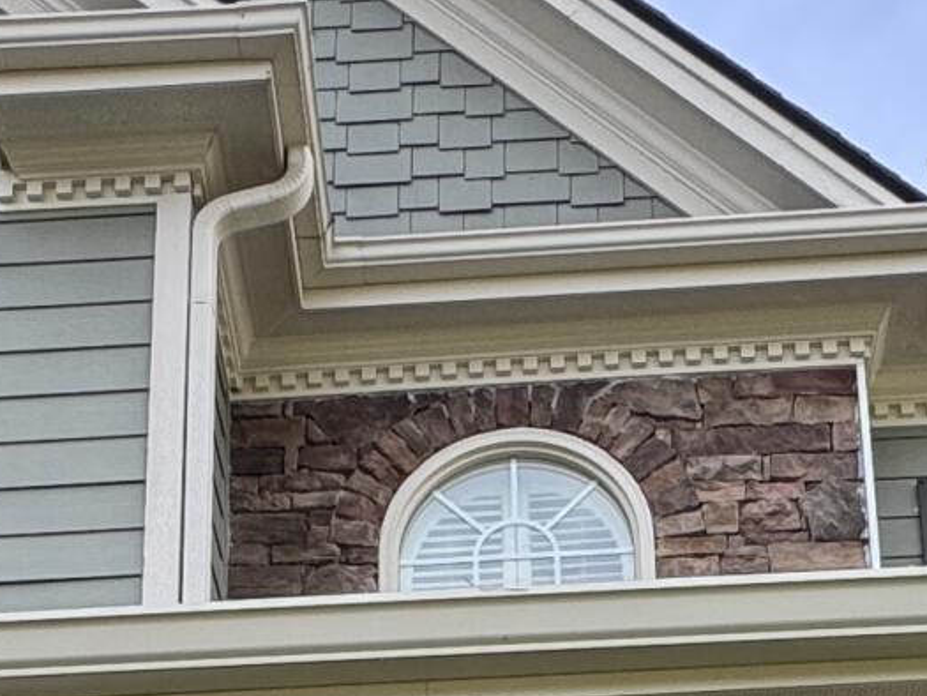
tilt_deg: +14.5
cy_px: 1461
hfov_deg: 24.4
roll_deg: +0.0
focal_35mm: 80
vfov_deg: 14.6
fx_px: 2143
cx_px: 418
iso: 40
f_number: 2.2
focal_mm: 2.22
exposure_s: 1/208
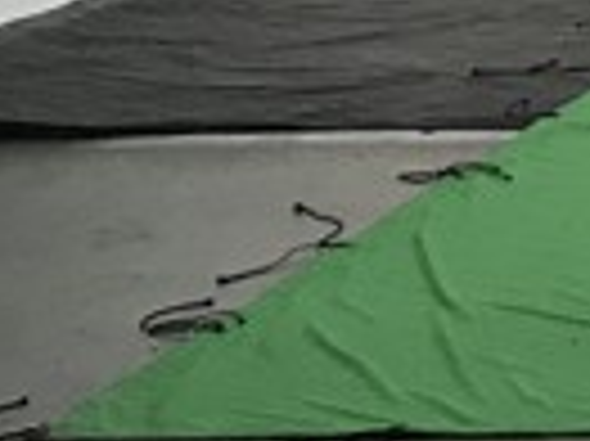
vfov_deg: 6.5
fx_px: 3644
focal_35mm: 214
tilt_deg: +2.4
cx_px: 1869
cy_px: -774
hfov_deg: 7.8
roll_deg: +0.5
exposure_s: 1/40
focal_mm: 3.99
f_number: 1.8
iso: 25
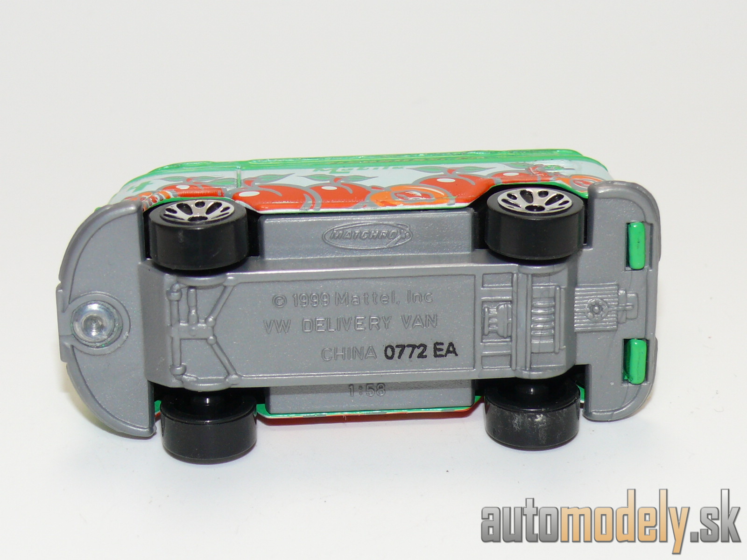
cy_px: 280
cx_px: 374
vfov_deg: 14.5
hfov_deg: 19.3
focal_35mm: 102
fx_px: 2201
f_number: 4
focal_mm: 13.3
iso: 100
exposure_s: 1/30
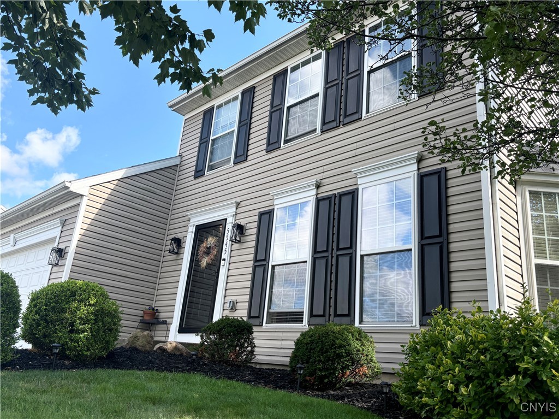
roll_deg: -8.5
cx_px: 280
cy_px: 210
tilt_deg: +16.4
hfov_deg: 67.3
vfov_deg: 53.0
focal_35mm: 26
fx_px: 420
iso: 50
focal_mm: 5.96
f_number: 1.6
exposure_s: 1/851
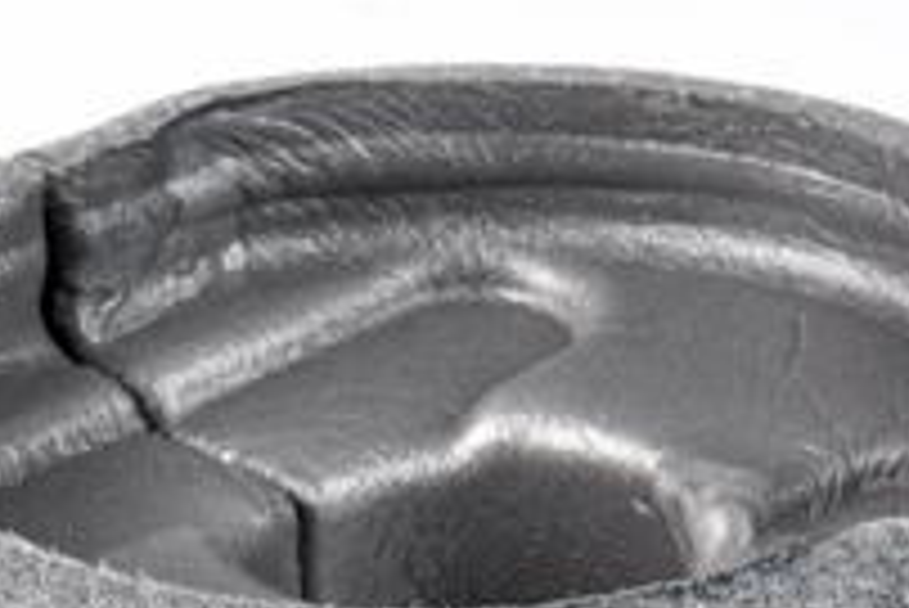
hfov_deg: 5.4
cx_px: 670
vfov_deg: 3.6
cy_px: 1191
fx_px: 9677
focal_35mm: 383
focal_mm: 86
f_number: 14
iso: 100
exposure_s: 1/160
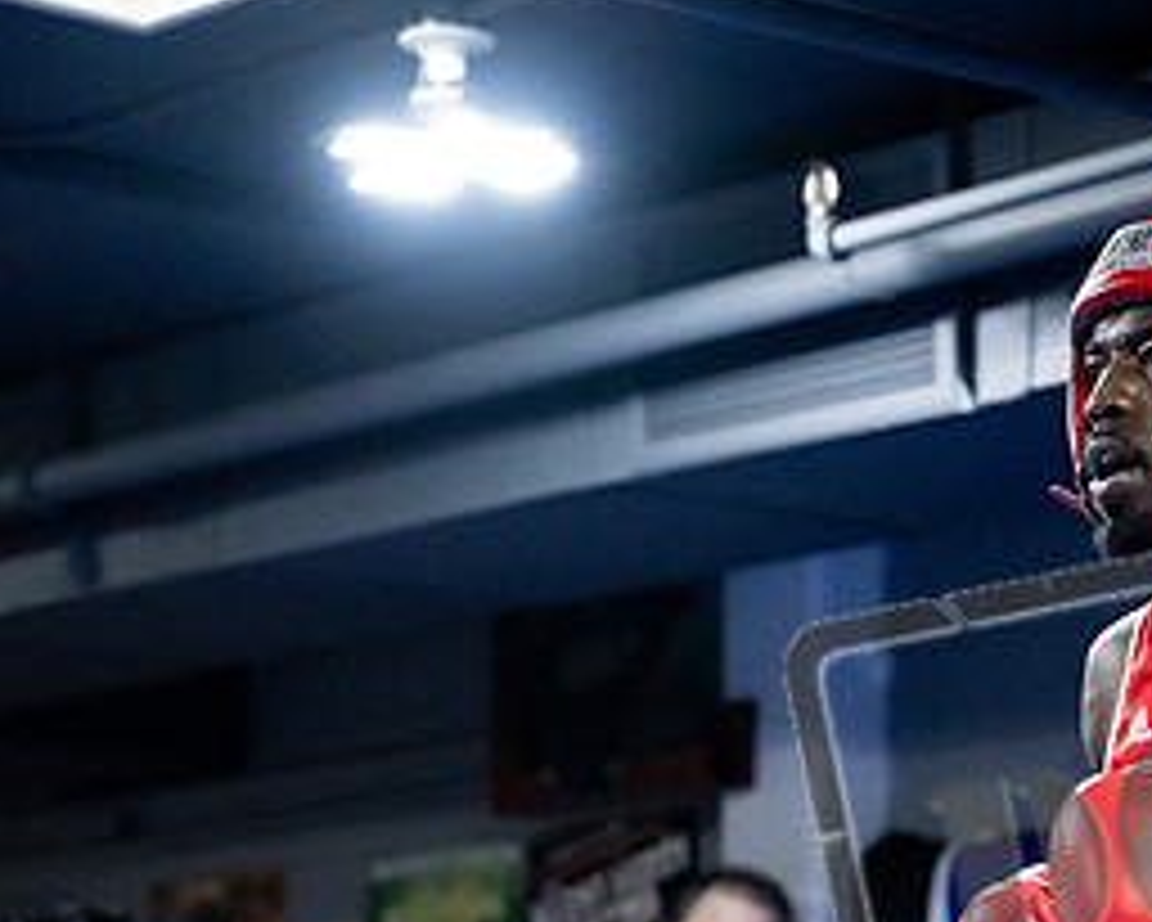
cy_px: 699
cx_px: 796
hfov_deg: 12.9
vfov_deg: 10.3
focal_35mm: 149
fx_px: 5082
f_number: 2.8
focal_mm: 70
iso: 10000
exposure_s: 1/1000
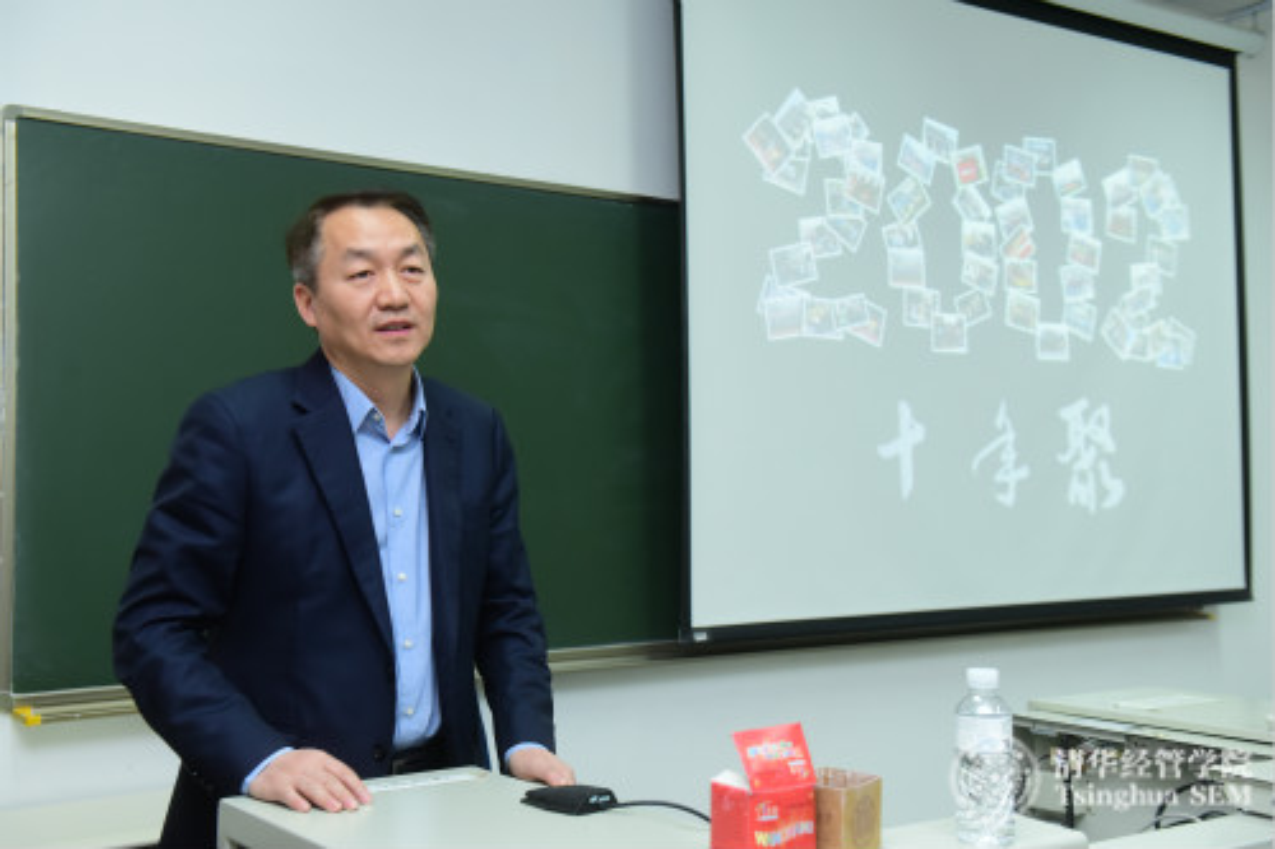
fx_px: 1558
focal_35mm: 44
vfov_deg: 30.5
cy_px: 424
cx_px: 638
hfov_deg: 44.5
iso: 1600
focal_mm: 44
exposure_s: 1/160
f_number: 4
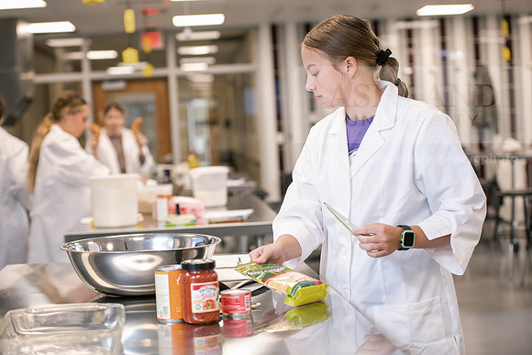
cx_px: 266
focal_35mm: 70
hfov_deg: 28.8
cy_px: 178
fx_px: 1035
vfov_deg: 19.5
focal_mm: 70
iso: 800
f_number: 3.2
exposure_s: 1/200
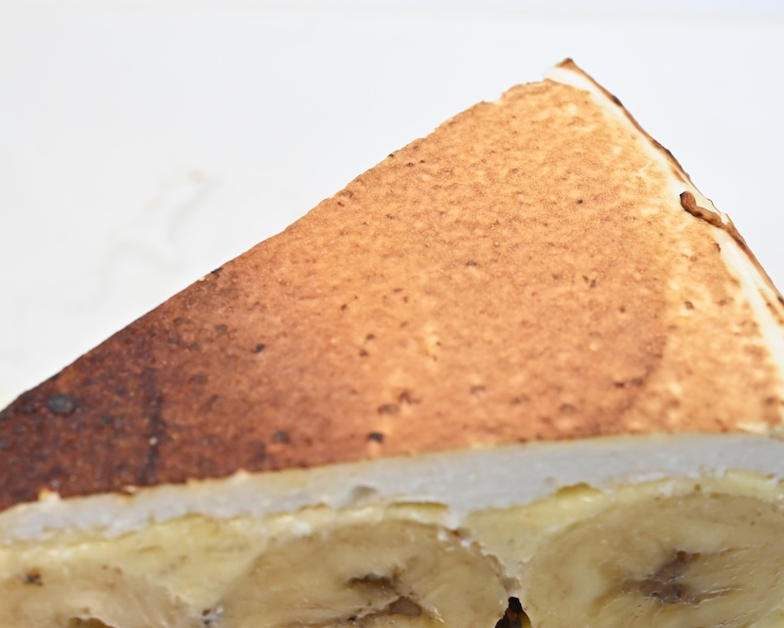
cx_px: 441
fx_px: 1578
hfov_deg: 27.9
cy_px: 313
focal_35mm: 68
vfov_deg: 22.5
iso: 6400
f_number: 11
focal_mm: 60
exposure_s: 1/160
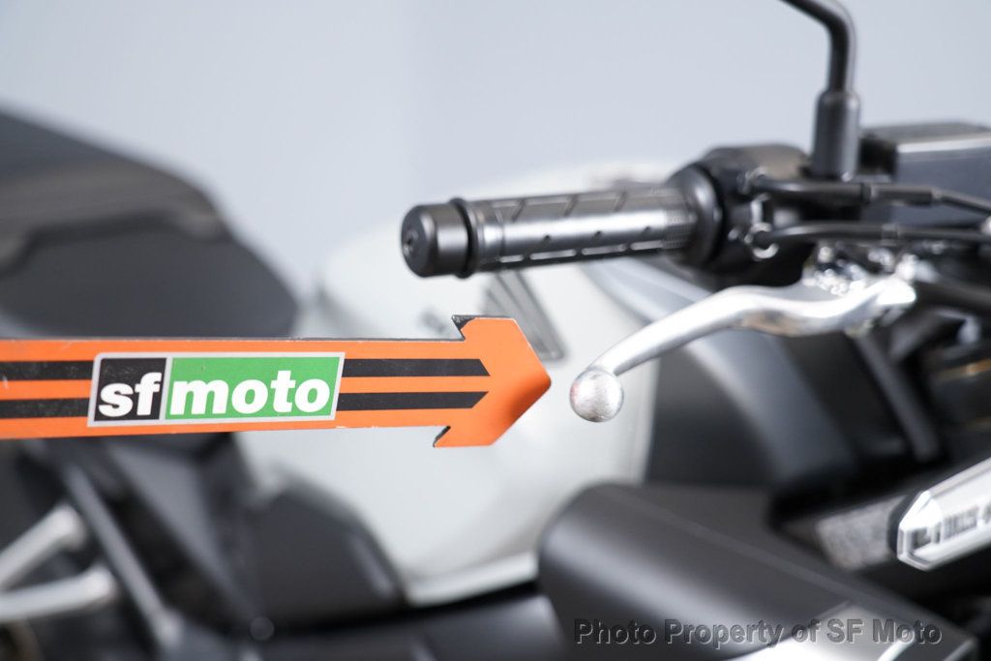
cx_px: 496
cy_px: 330
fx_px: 1487
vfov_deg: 25.1
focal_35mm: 54
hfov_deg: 36.9
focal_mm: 54
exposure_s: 1/100
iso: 1600
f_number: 4
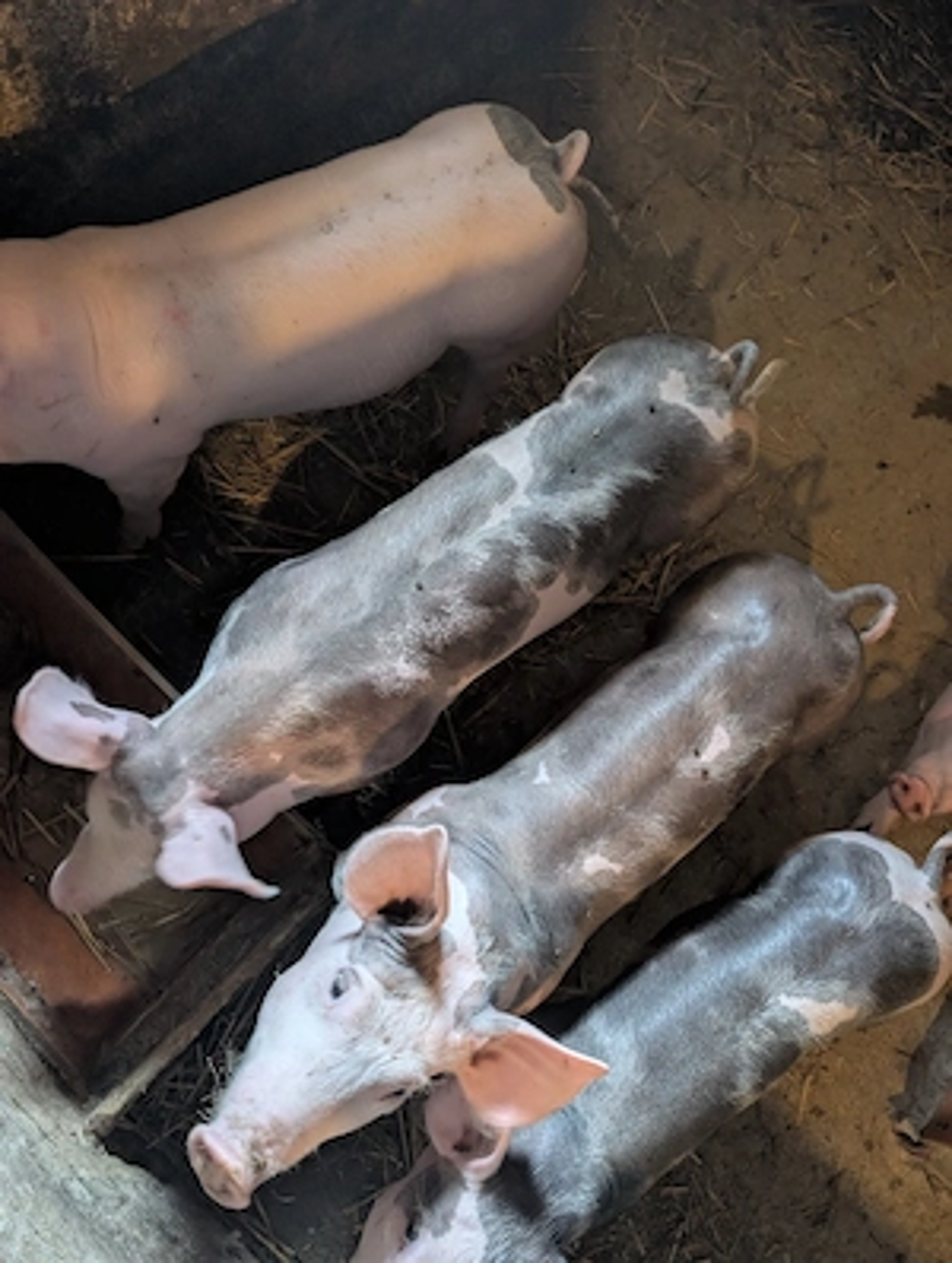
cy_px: 632
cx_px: 476
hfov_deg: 57.0
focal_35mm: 24
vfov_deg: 71.5
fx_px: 877
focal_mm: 6.9
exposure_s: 1/60.2
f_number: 1.68
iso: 609
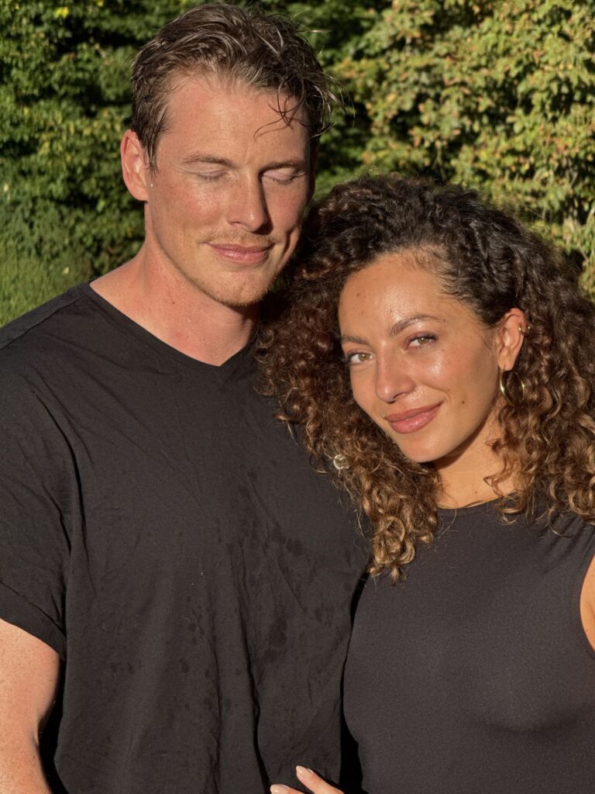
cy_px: 397
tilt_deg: -10.0
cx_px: 298
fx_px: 2750
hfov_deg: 12.3
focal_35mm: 120
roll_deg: +5.1
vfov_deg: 16.4
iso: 50
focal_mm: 15.66
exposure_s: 1/1342
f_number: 2.8
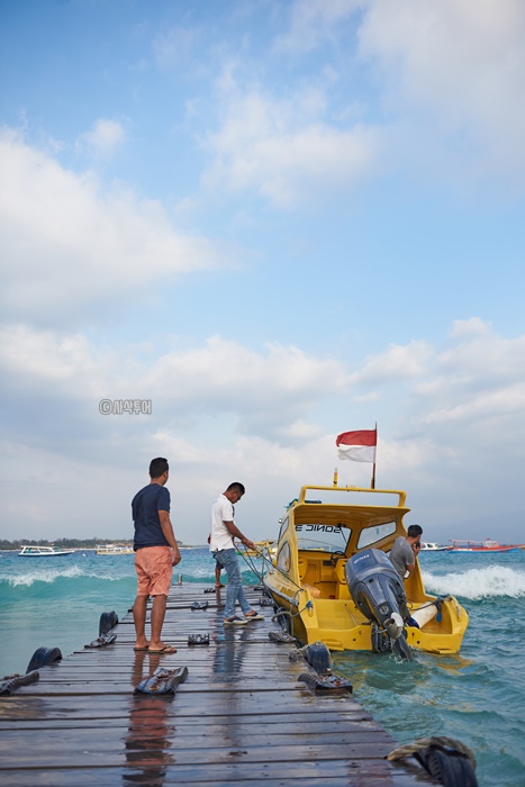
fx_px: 700
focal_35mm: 32
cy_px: 394
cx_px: 262
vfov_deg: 58.7
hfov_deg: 41.1
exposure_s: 1/1600
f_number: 3.2
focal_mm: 32
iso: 100
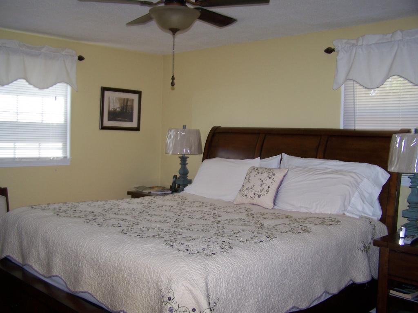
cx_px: 209
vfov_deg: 37.7
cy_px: 156
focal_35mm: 38
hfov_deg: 49.0
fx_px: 459
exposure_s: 1/60
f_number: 2.8
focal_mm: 6.3
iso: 80
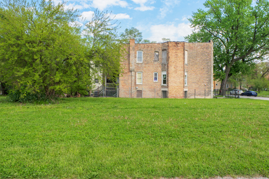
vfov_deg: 34.2
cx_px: 138
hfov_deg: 49.6
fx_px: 291
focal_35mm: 39
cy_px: 87
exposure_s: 1/200
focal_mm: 24
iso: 125
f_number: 10
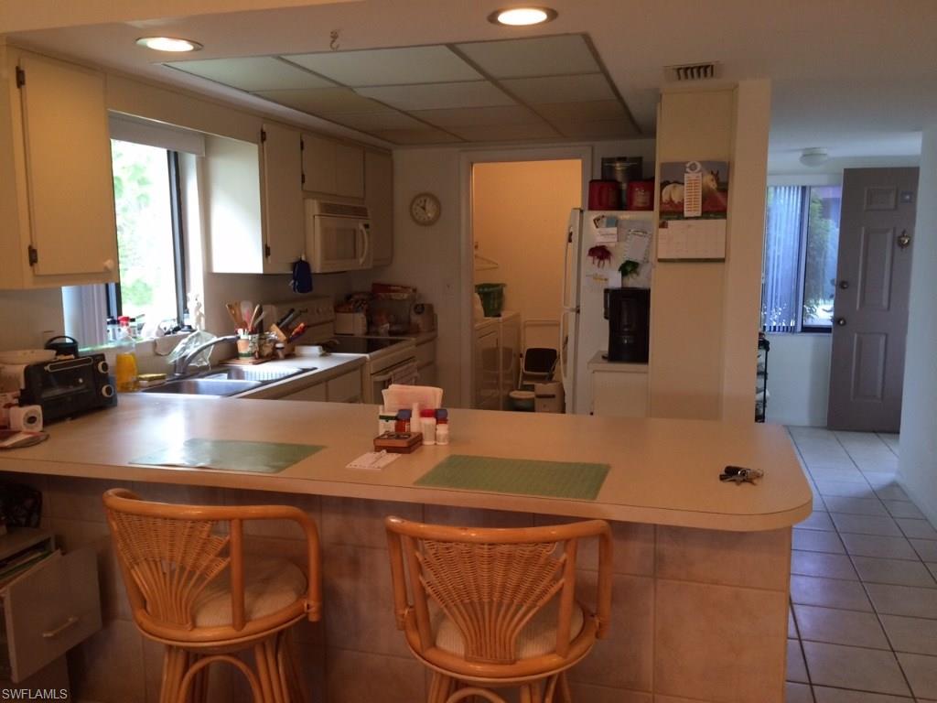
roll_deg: +0.6
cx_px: 468
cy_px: 352
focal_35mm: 29
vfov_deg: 48.2
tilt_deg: -7.6
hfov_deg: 61.7
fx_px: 785
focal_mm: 4.15
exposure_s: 1/30
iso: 125
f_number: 2.2
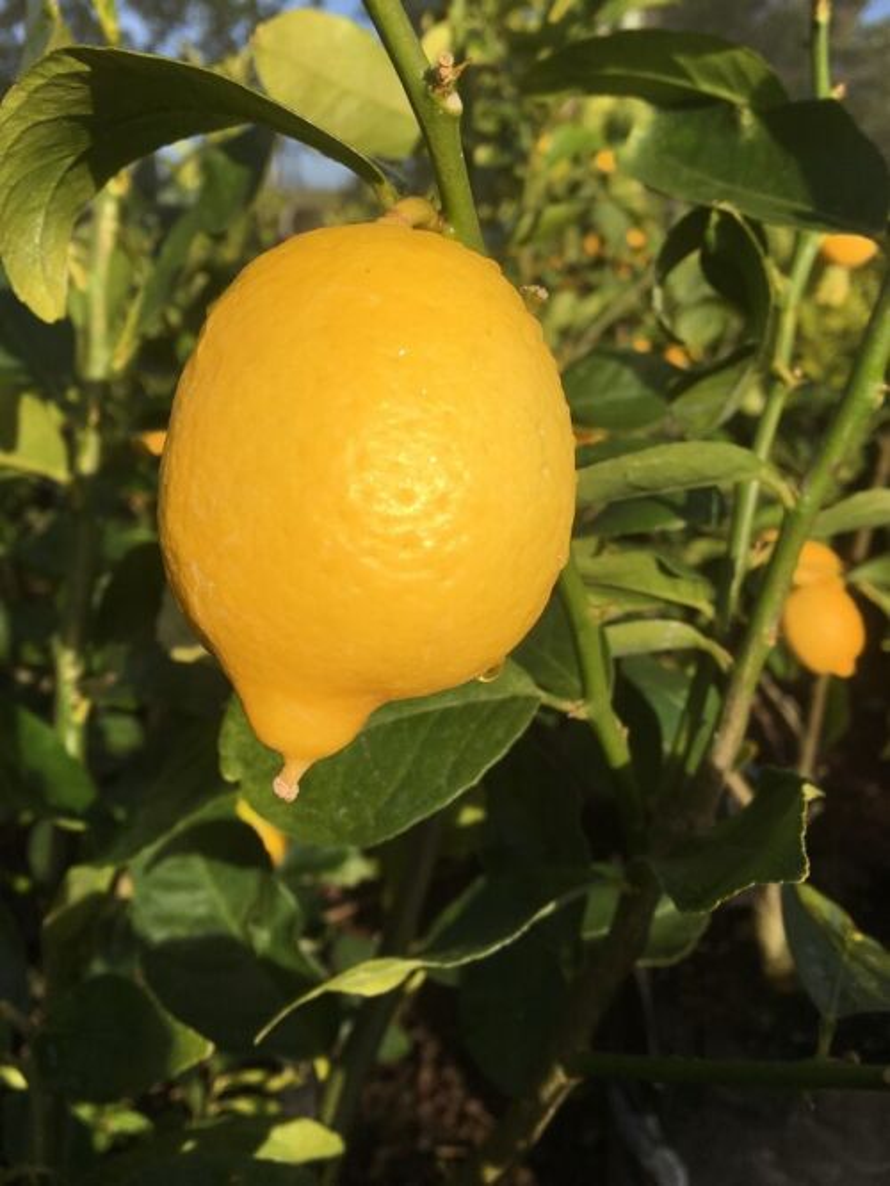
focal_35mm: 29
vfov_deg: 61.6
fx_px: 994
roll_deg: +0.9
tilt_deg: -14.7
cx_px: 445
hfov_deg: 48.3
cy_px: 593
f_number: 2.2
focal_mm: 4.15
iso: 25
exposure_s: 1/1538
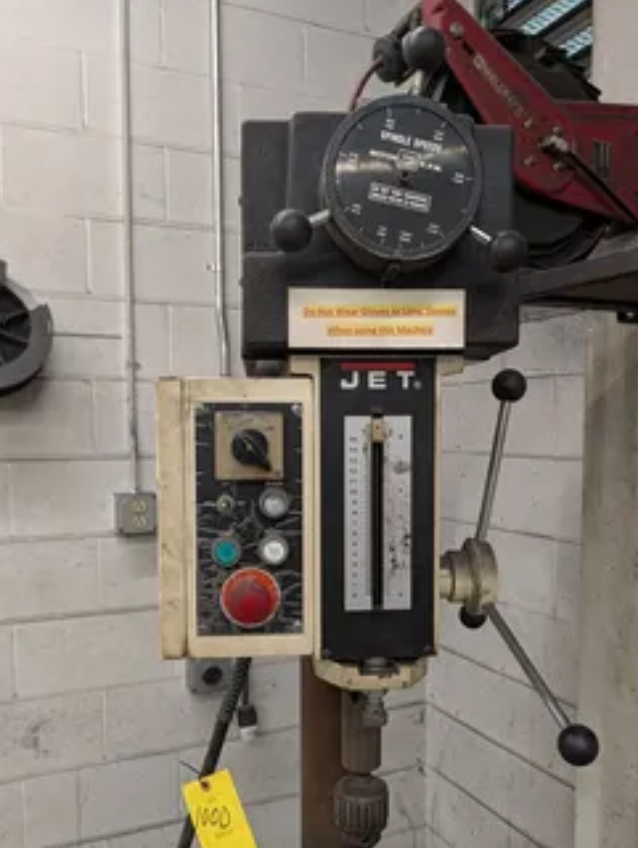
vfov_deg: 59.6
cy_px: 485
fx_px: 735
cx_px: 314
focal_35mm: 30
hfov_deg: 46.9
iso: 1456
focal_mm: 6.9
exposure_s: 1/221
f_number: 1.68
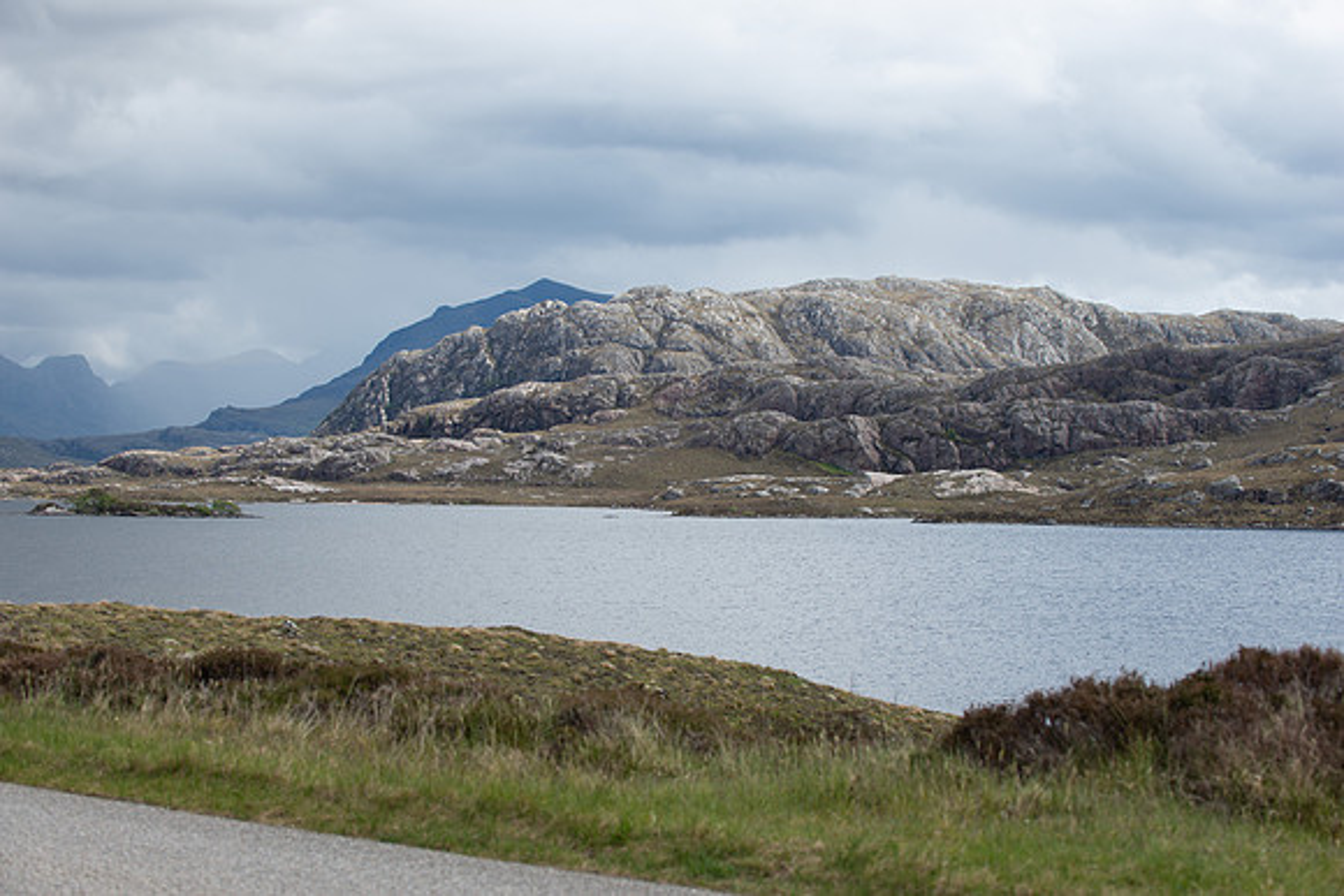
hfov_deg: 26.0
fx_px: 2913
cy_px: 448
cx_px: 672
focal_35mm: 78
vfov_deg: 17.5
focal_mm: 78
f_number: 7.1
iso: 100
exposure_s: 1/320
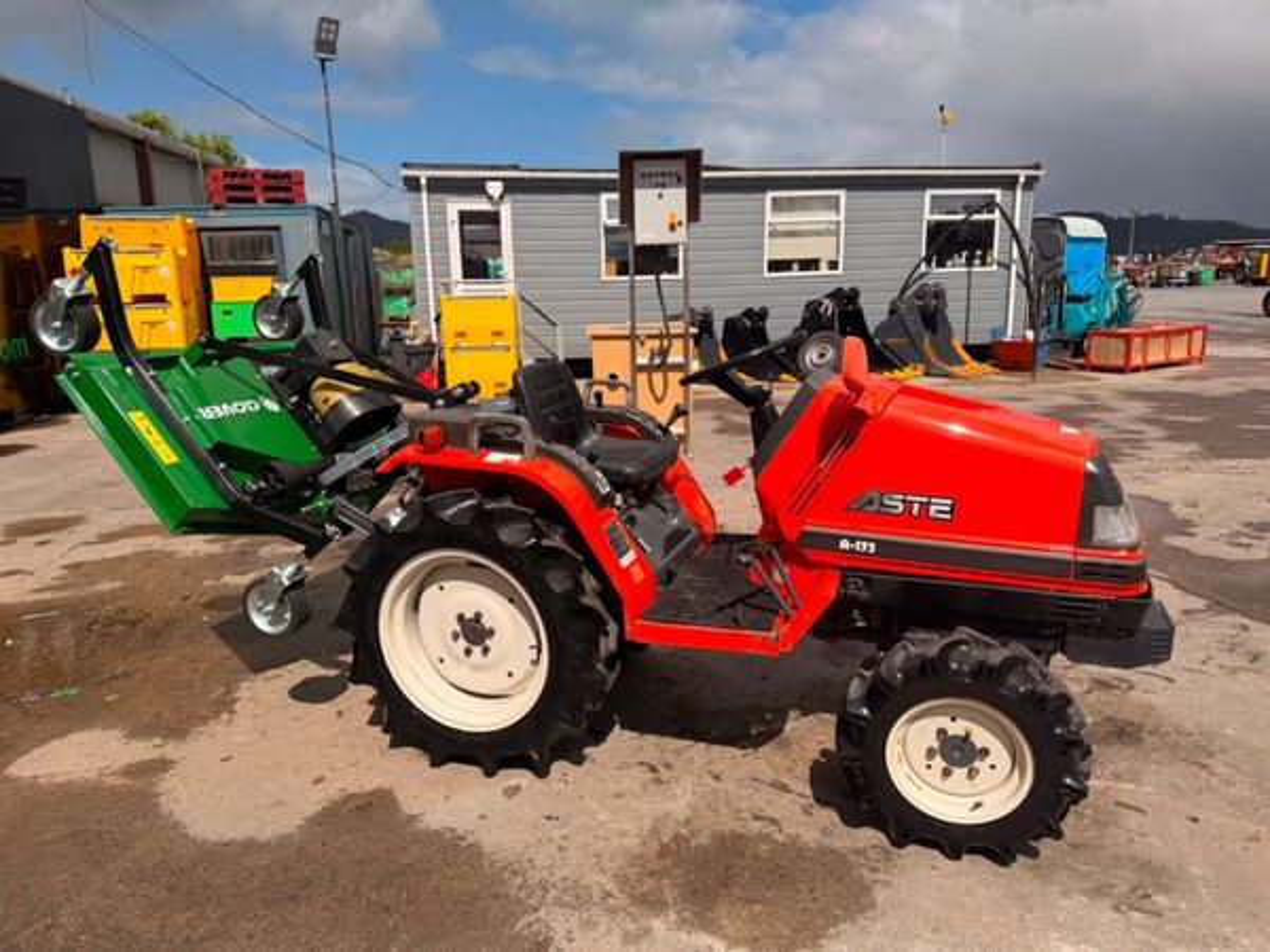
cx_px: 635
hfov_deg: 71.6
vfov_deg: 56.8
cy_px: 476
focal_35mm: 24
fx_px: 881
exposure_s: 1/6711
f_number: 1.78
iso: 80
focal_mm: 6.76
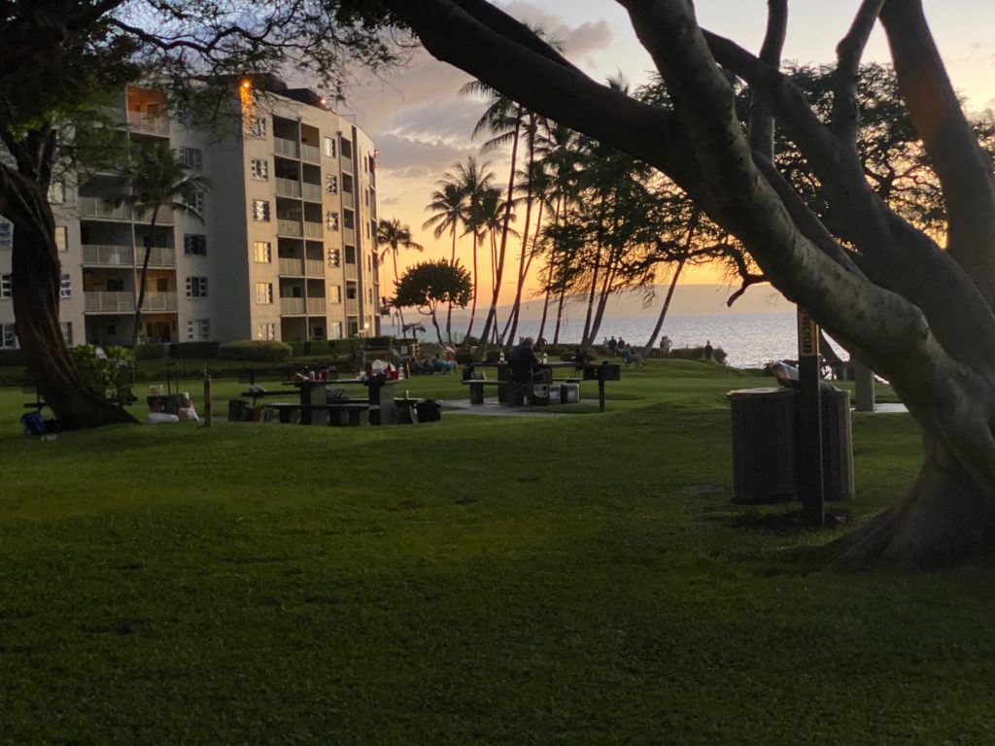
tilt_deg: -3.2
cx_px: 498
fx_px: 1495
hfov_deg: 36.8
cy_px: 373
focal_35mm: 52
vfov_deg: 28.0
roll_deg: +2.4
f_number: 2
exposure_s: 1/60
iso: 500
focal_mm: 6
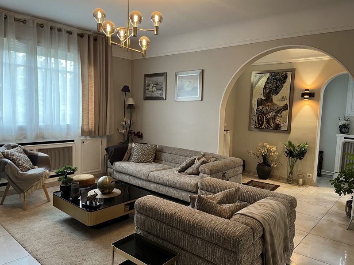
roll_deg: -2.0
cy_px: 132
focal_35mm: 26
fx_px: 266
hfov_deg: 67.3
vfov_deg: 53.1
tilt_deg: -4.5
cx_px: 177
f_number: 1.6
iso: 160
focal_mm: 5.1
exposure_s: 1/50
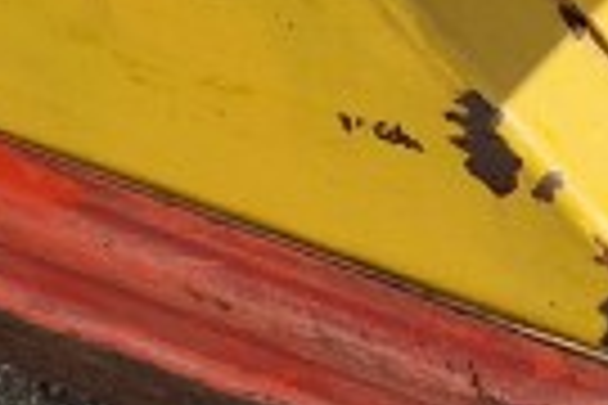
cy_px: 338
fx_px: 3074
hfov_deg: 11.2
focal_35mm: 182
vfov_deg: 7.5
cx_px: 658
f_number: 1.8
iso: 50
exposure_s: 1/1916
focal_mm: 5.4
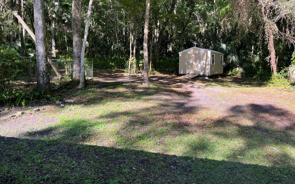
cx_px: 148
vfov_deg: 44.4
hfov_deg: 66.5
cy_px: 78
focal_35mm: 28
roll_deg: +0.8
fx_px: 225
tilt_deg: -4.0
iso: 50
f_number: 1.6
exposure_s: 1/394
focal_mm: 5.1
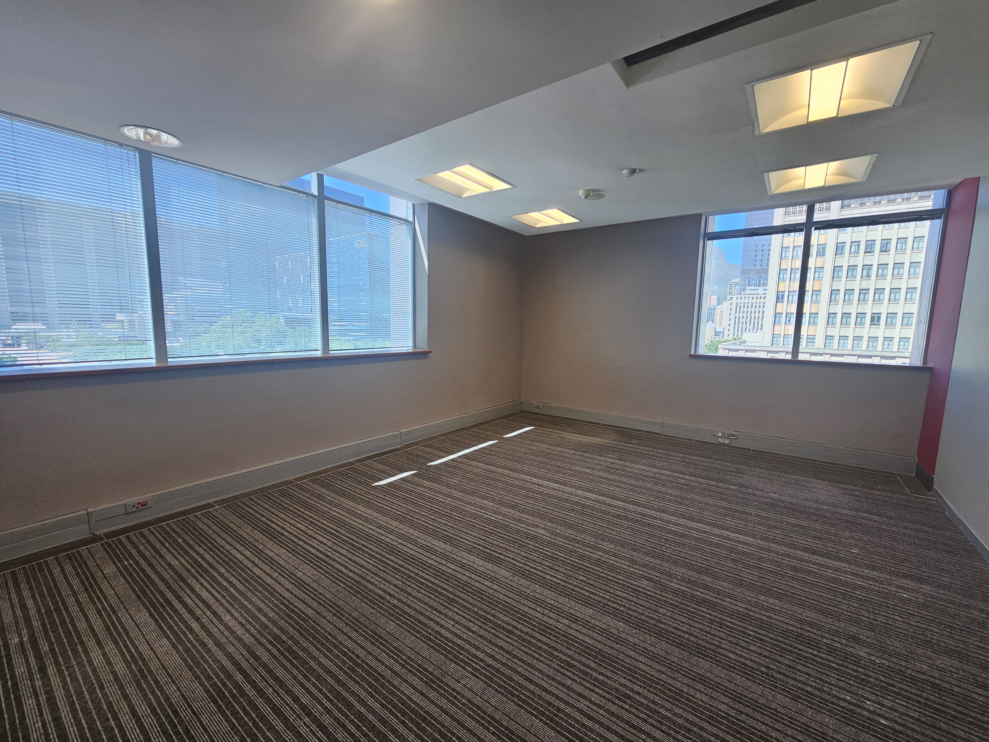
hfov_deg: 106.2
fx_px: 371
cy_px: 371
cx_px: 494
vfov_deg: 89.9
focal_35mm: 13
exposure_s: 1/100
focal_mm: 2.2
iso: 80
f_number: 2.2
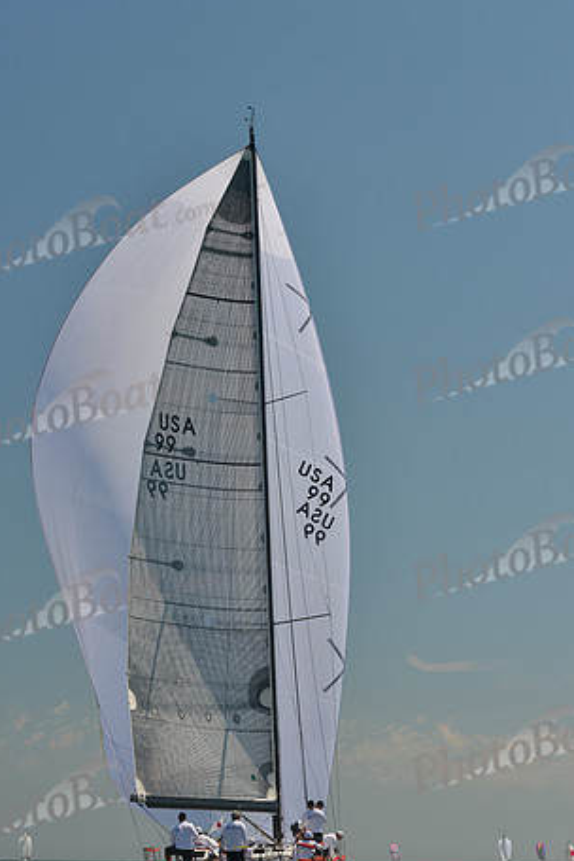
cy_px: 481
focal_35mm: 89
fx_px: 2128
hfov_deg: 15.4
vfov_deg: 22.9
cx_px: 314
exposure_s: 1/800
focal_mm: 70
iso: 200
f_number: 7.1
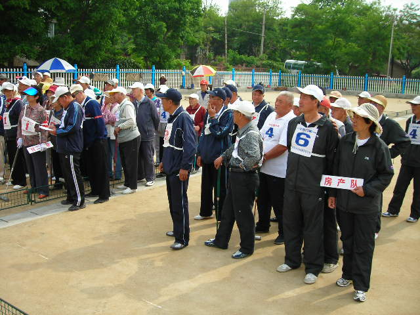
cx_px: 210
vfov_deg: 37.7
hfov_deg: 49.0
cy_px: 158
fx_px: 461
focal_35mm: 38
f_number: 3.2
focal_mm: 6.3
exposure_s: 1/274
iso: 50
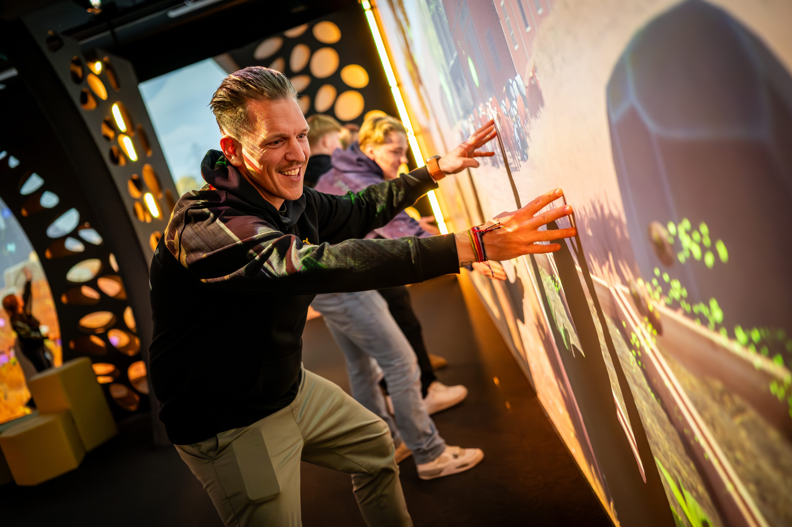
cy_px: 264
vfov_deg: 37.8
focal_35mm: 35
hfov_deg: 54.5
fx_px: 769
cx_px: 396
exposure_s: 1/400
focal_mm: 35
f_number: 1.8
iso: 4000
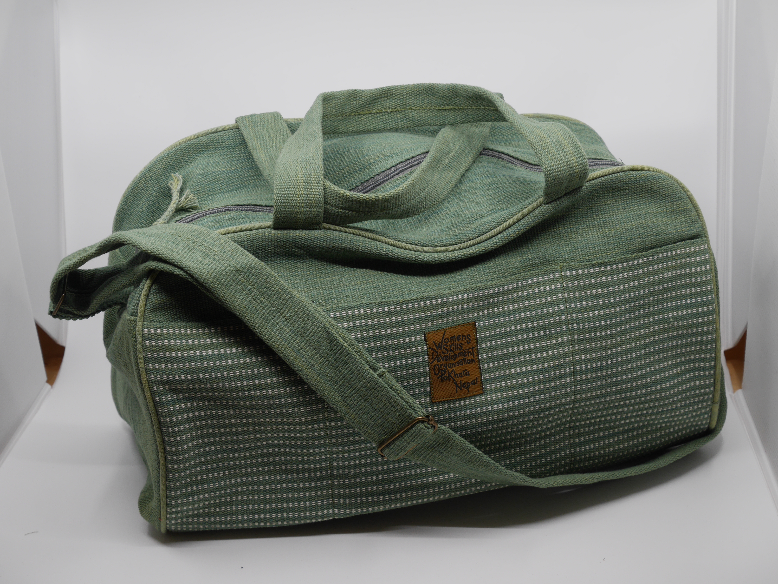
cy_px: 292
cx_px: 389
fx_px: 1438
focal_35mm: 64
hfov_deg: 30.3
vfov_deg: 22.9
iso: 250
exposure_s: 1/125
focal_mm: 32
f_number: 5.6
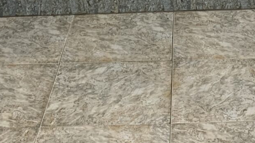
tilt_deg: -11.9
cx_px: 181
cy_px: -155
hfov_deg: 18.2
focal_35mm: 117
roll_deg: +1.4
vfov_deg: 9.6
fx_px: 791
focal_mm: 4.25
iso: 125
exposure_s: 1/50
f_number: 1.8
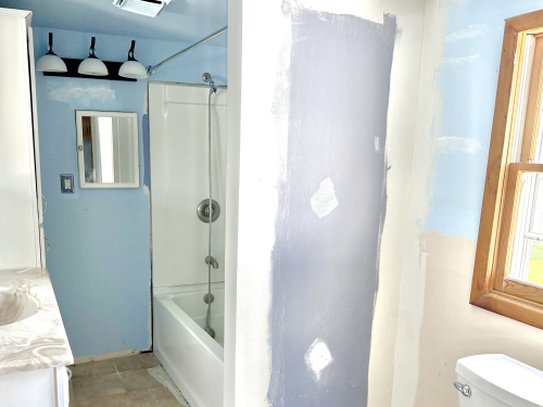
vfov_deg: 43.7
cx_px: 224
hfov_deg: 56.5
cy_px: 260
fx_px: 502
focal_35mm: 32
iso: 200
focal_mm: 6.76
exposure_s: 1/155
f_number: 1.78
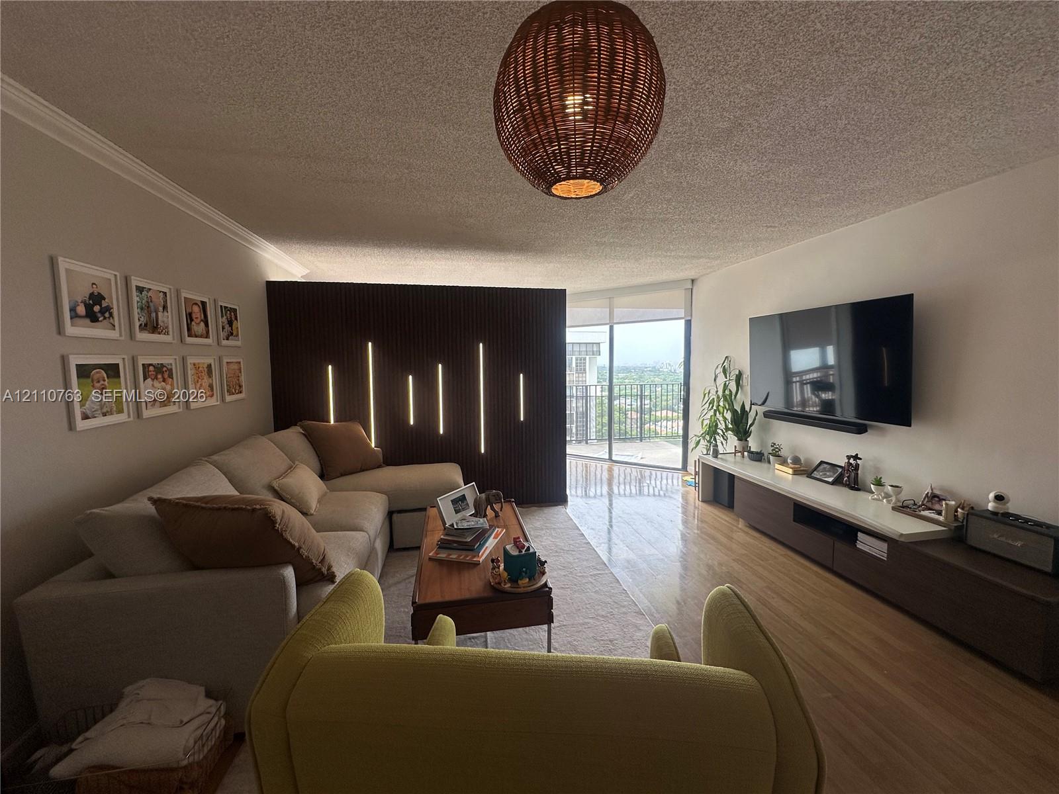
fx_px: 428
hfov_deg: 102.1
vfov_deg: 85.7
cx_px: 530
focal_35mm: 14
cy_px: 397
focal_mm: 2.22
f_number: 2.2
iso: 40
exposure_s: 1/104
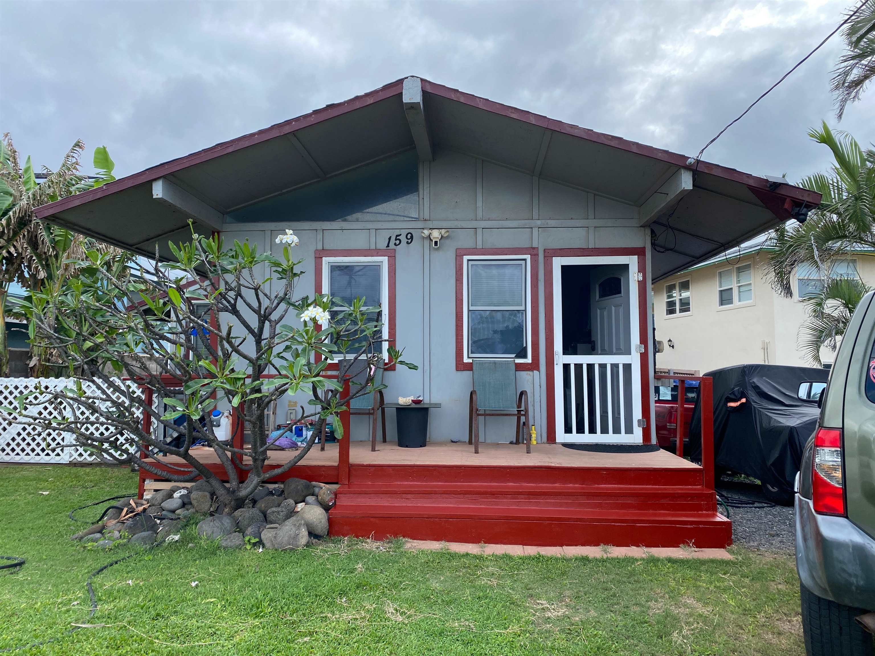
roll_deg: +0.3
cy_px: 328
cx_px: 438
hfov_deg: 67.3
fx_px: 657
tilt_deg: +2.6
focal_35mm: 26
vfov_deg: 53.1
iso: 32
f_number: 1.8
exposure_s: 1/752
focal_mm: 4.25
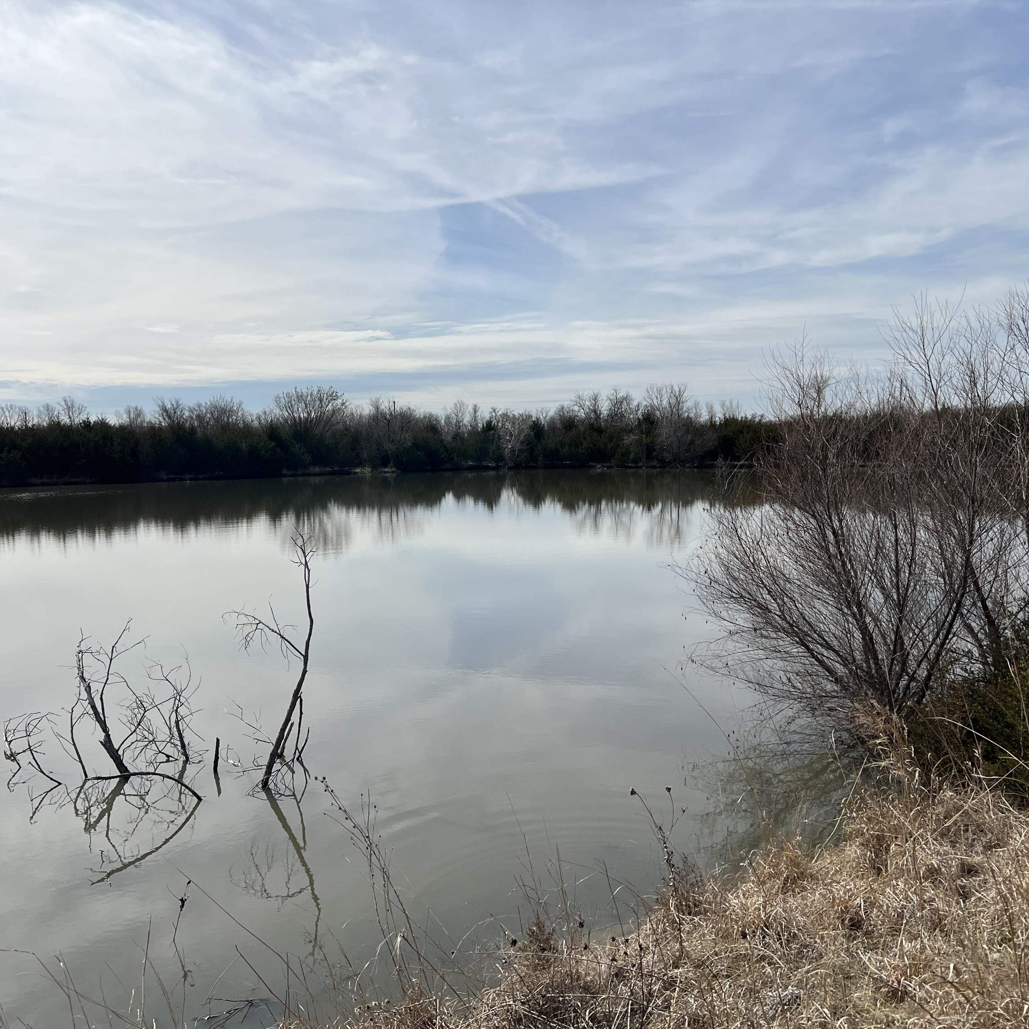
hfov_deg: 52.5
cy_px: 519
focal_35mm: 31
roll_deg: +0.4
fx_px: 1043
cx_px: 508
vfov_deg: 52.5
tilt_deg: -4.6
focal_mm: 5.7
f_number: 1.5
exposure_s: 1/11364
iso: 50
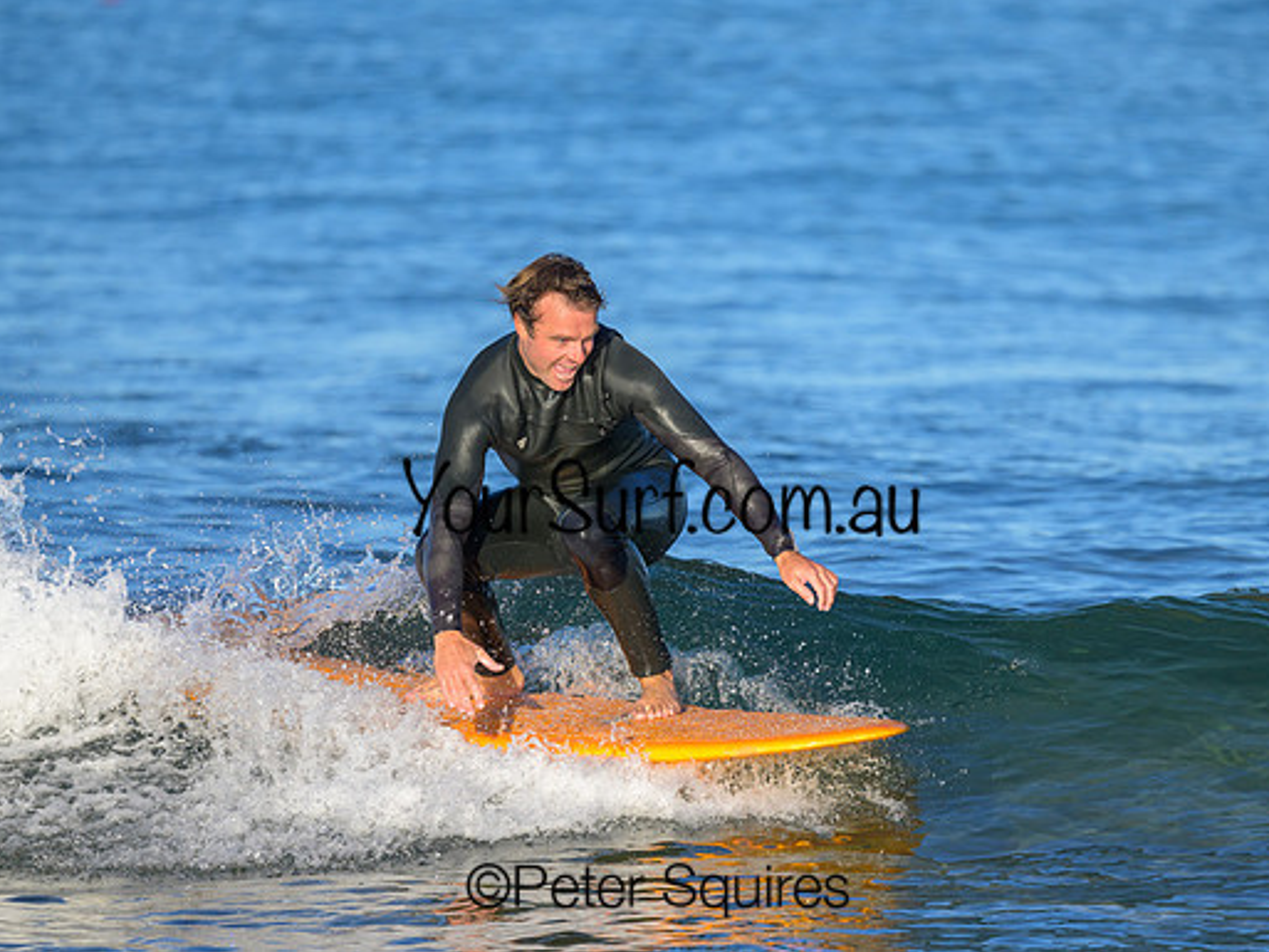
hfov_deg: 2.3
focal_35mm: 870
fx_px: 31901
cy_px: 476
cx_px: 658
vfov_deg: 1.7
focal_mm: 800
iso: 220
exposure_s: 1/1000
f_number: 6.3
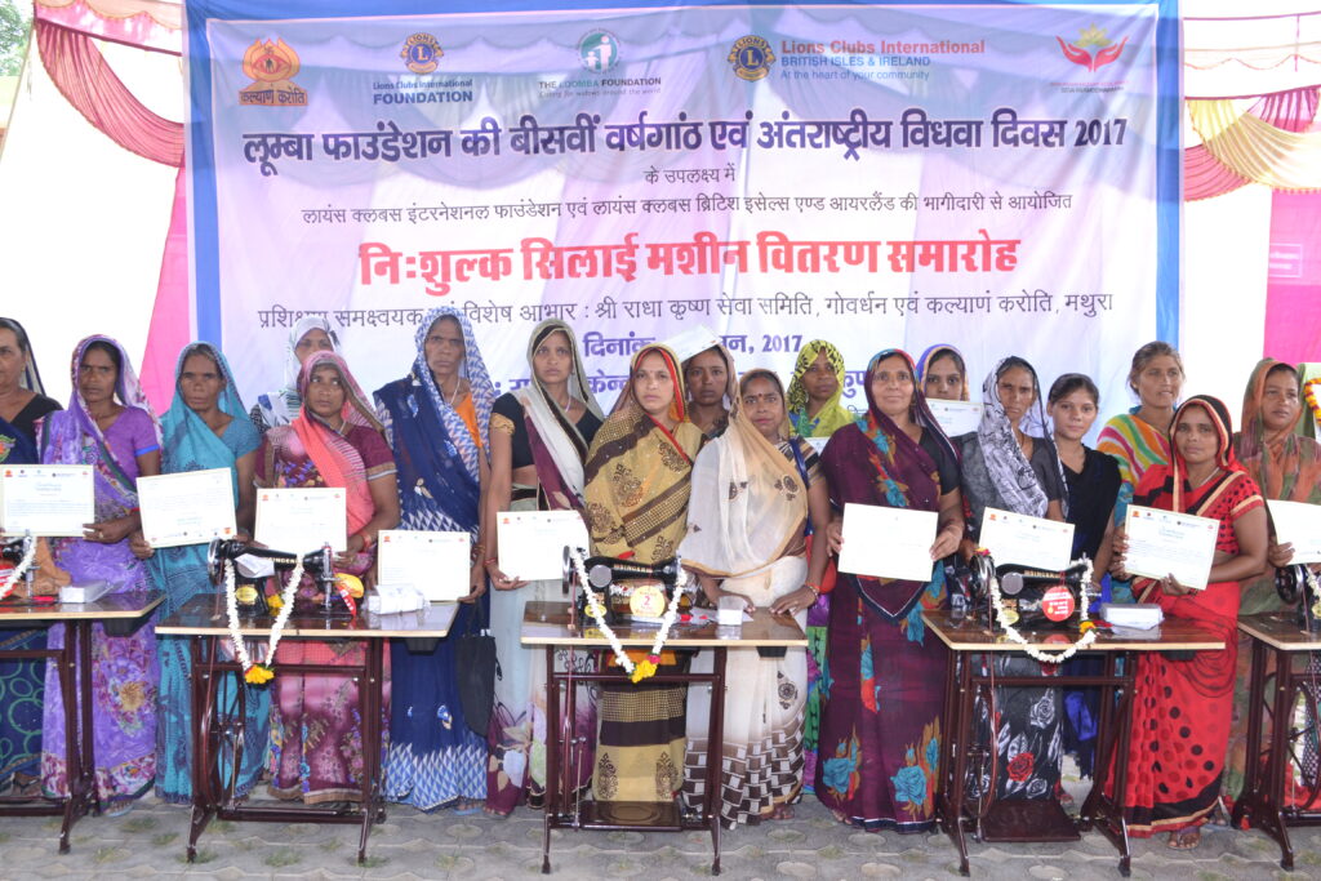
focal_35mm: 36
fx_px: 1321
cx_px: 660
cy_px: 440
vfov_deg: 36.9
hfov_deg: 53.1
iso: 800
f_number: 7.1
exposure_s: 1/125
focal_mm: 24
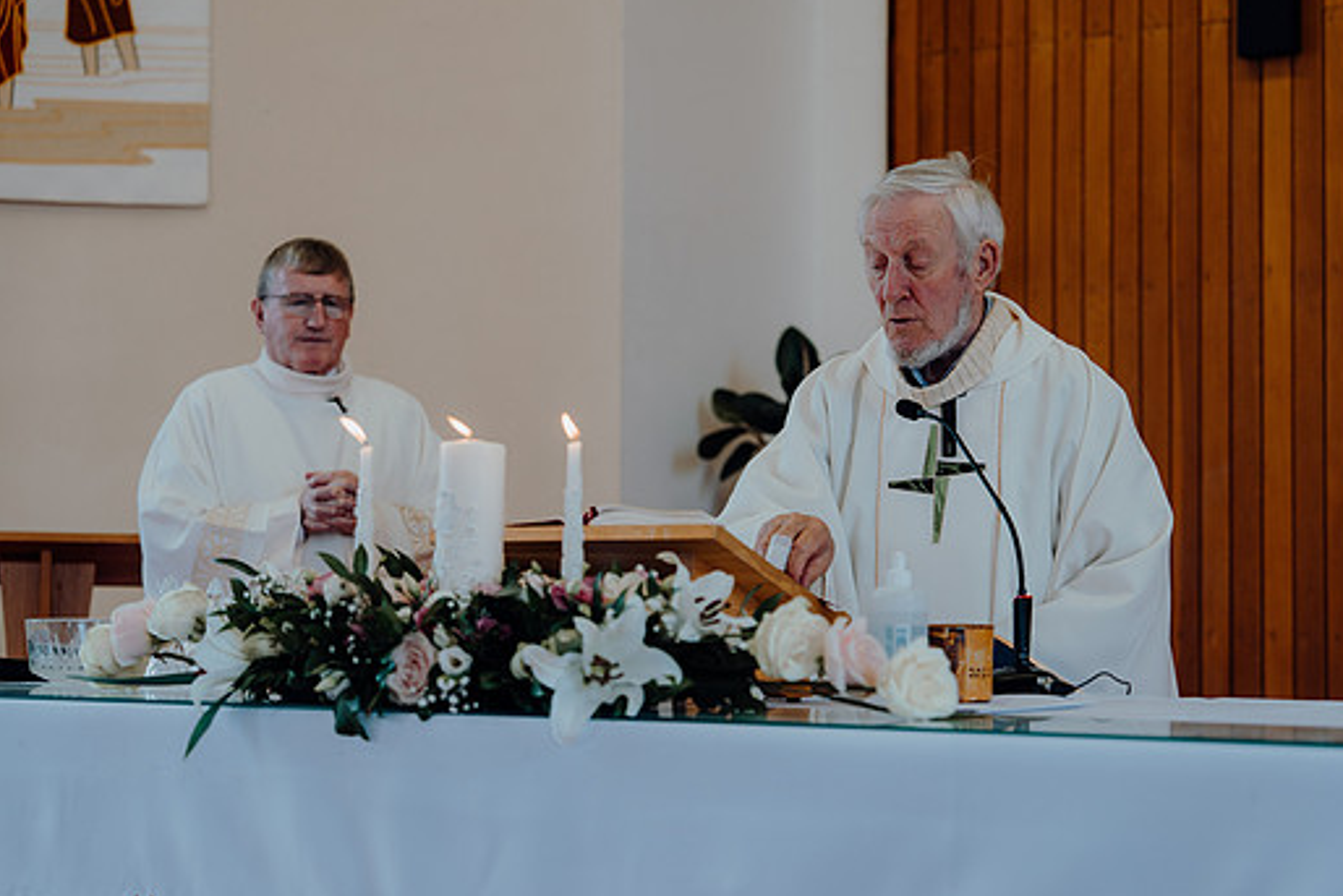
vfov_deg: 17.3
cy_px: 406
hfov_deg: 25.6
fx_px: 2948
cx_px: 755
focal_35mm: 79
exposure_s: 1/200
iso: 320
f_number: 2.8
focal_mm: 70
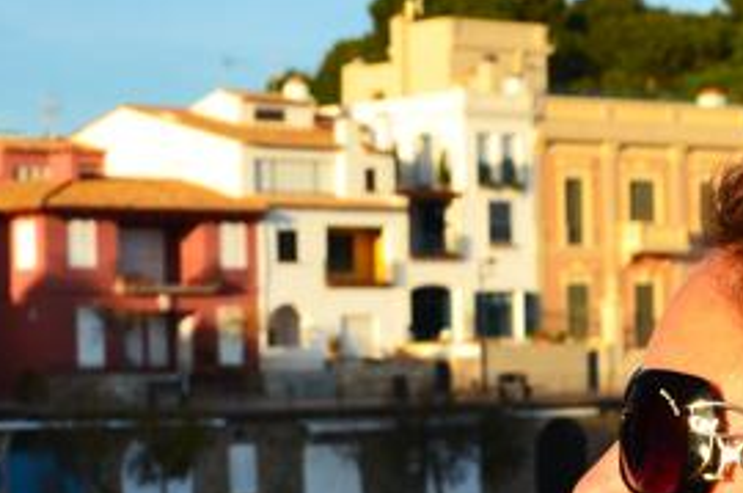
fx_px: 2925
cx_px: 204
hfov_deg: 14.4
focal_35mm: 142
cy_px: 311
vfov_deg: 9.6
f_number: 9
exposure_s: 1/160
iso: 320
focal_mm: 32
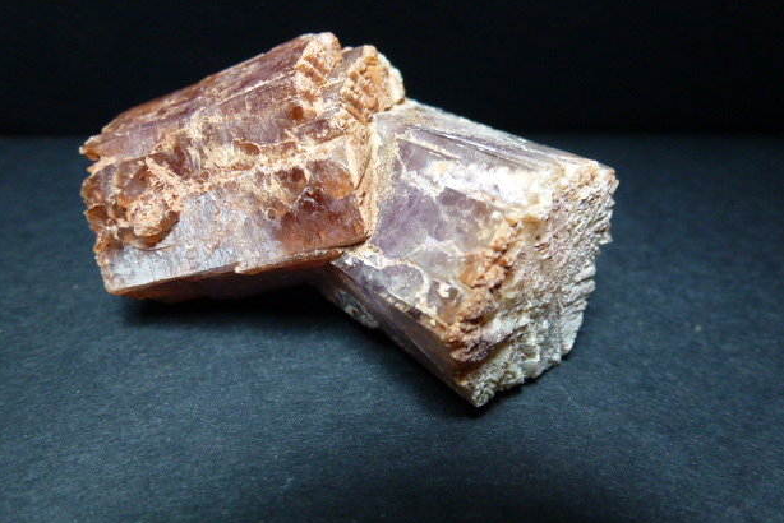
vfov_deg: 49.6
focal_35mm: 26
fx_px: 566
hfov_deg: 69.4
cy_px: 251
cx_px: 384
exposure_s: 1/60
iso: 320
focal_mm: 4.3
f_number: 3.3
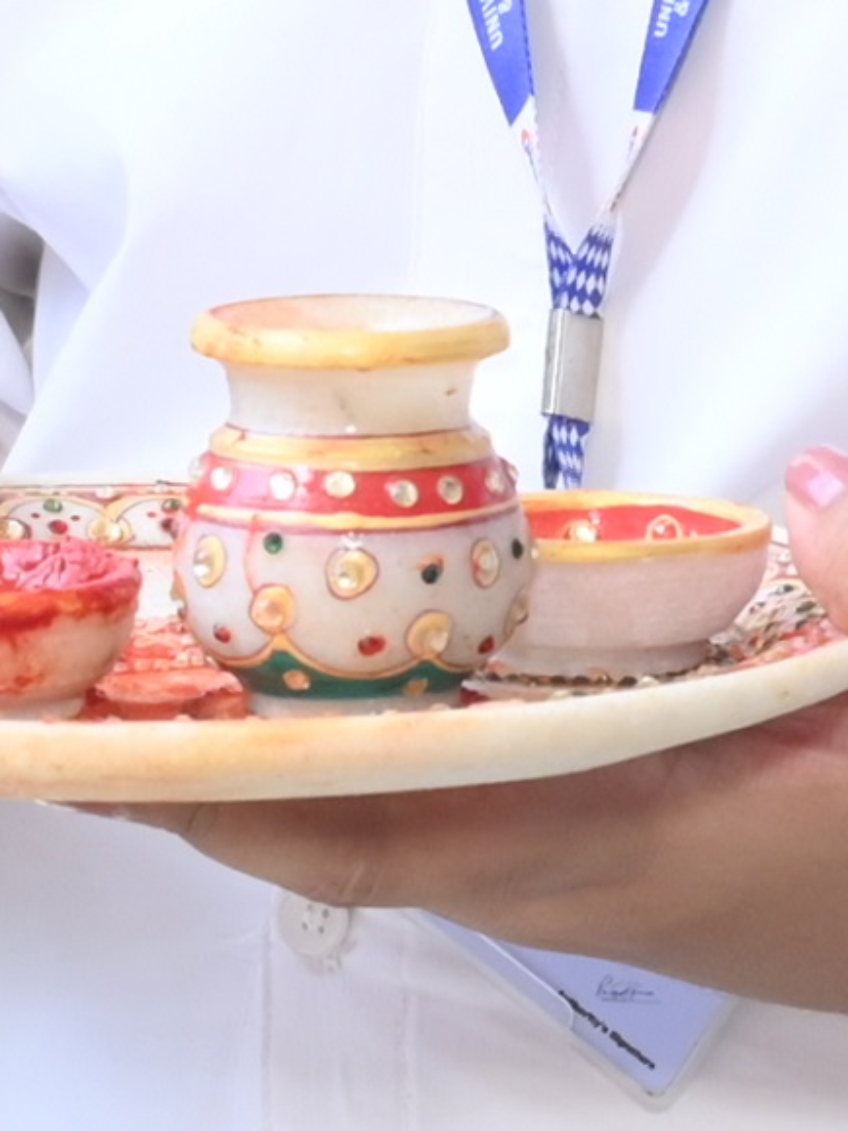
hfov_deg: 5.6
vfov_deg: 7.5
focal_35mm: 262
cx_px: 1045
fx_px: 8561
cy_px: 96
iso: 400
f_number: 7.1
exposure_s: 1/160
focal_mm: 29
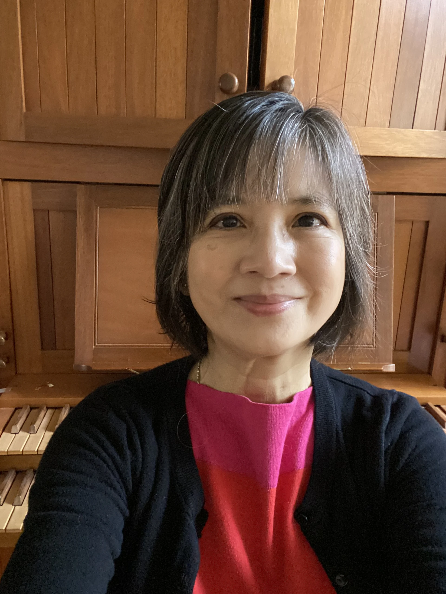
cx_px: 223
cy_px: 297
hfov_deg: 46.8
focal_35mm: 30
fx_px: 515
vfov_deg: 60.0
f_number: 2.2
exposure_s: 1/29
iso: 800
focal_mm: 2.71
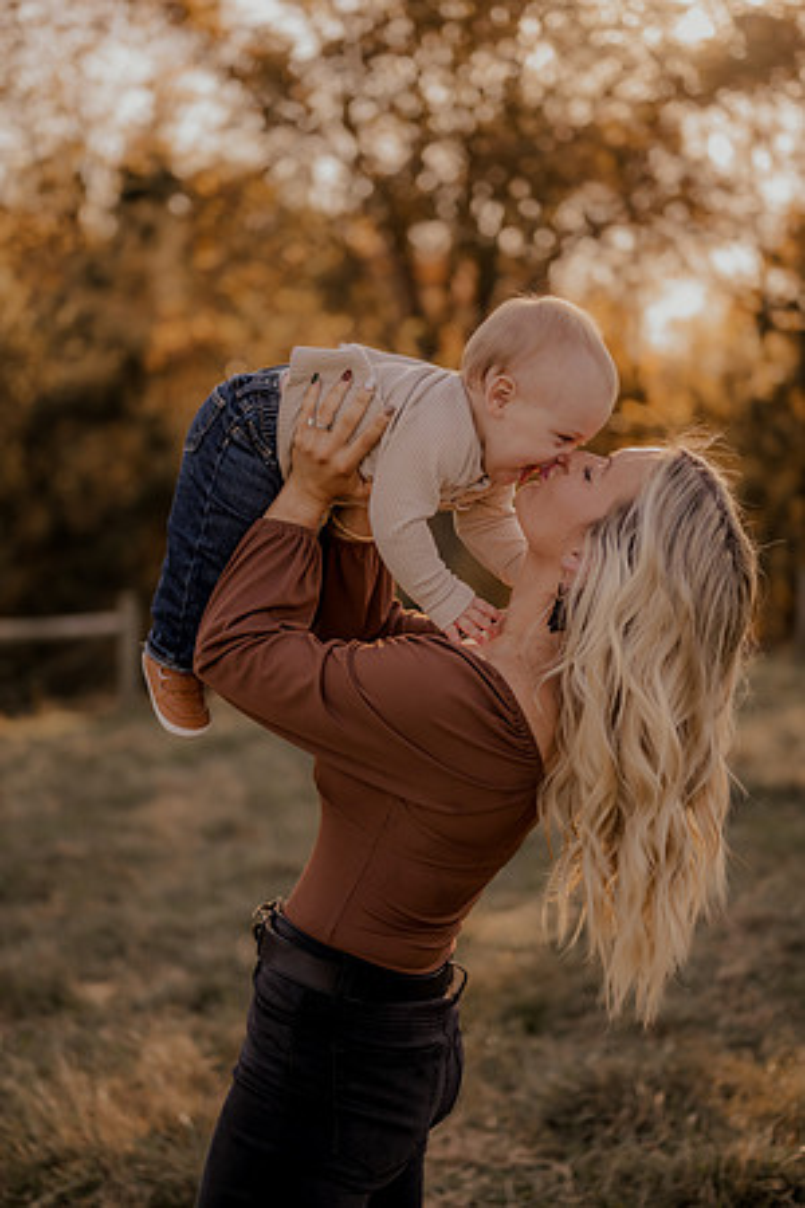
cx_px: 402
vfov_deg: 39.6
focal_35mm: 50
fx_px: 1677
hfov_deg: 27.0
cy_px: 604
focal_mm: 50
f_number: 1.8
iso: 250
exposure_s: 1/1600
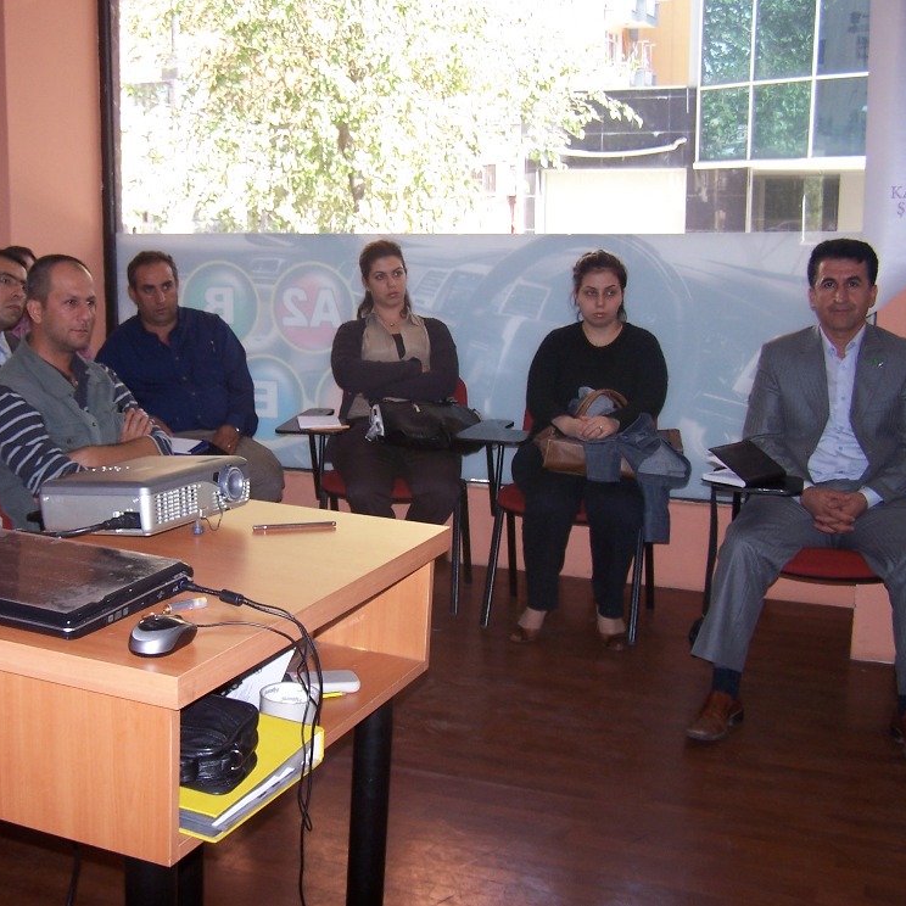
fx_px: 1333
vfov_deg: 37.6
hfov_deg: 37.2
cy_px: 454
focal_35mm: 45
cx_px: 315
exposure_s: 1/60
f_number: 2.8
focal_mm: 6.3
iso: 80
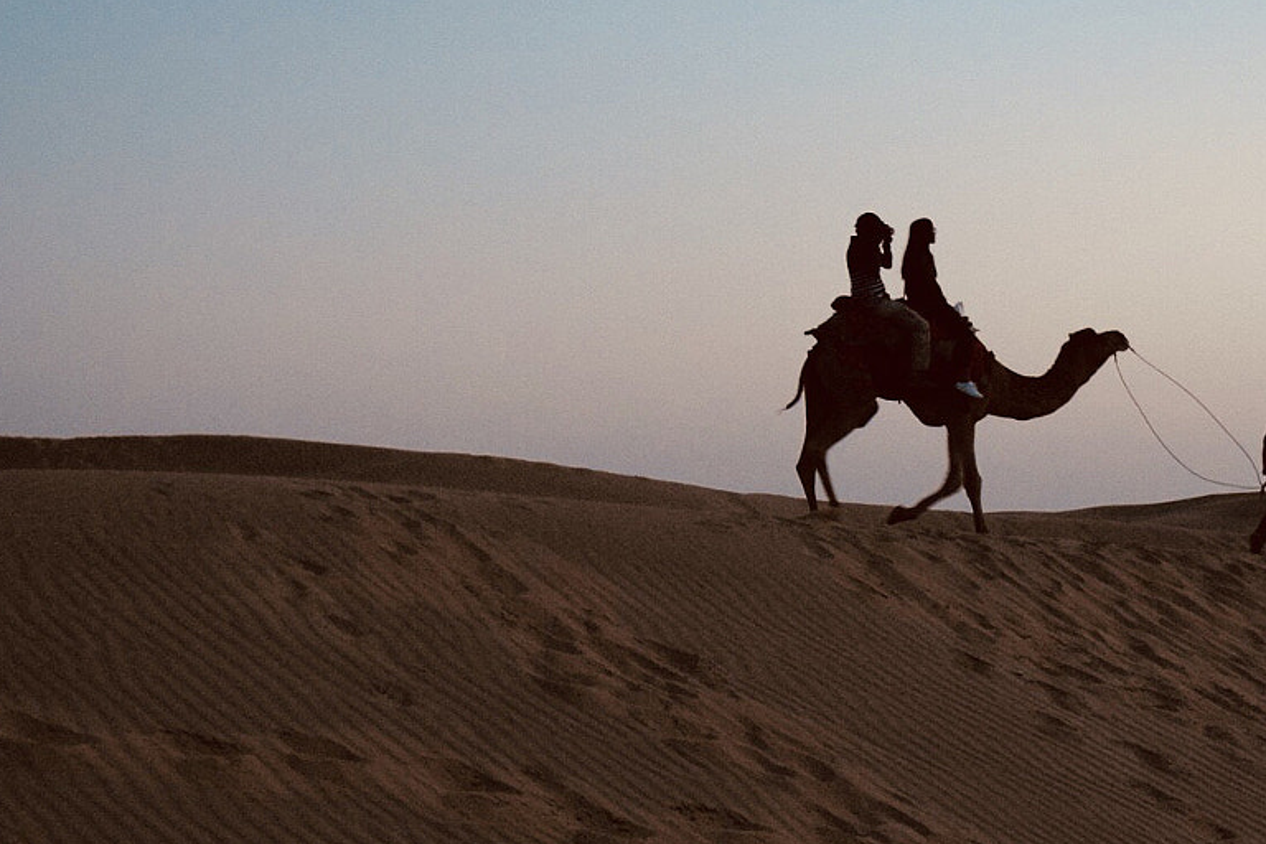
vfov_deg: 18.1
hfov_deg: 26.9
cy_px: 608
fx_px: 2637
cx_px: 753
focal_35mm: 75
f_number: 4
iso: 3200
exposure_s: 1/80
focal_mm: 24
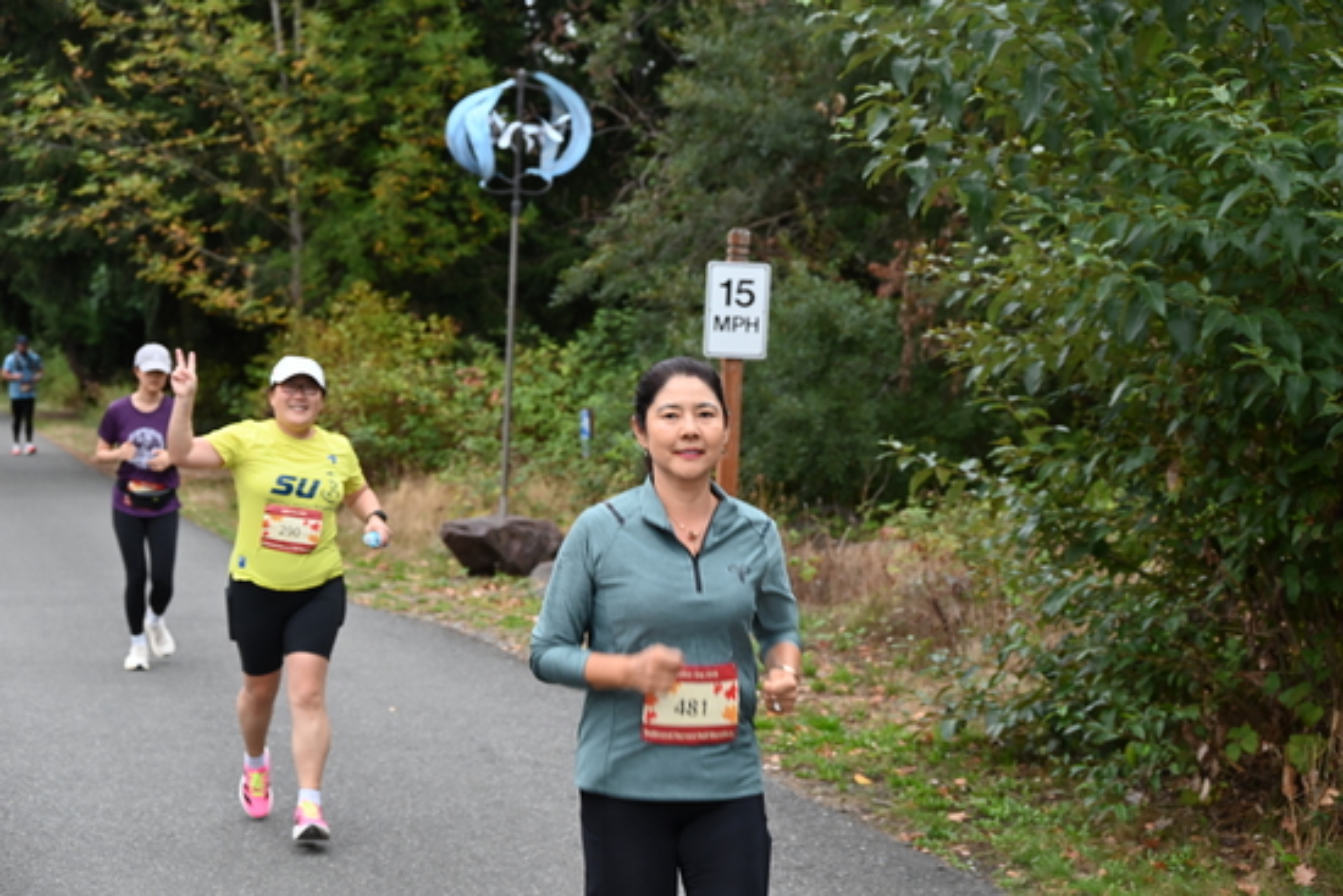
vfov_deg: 19.5
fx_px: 2612
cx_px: 672
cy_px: 448
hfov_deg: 28.8
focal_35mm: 70
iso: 900
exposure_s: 1/125
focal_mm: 70
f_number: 6
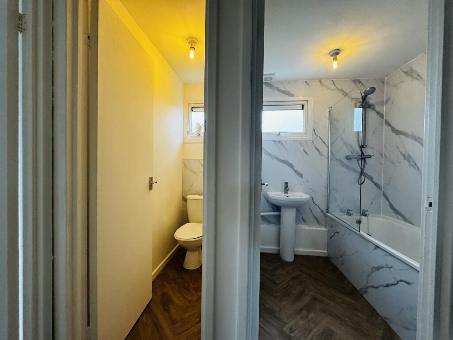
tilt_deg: -0.4
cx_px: 226
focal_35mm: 14
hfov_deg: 102.1
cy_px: 170
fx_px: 183
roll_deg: -0.6
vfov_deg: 85.7
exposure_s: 1/50
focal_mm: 2.22
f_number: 2.2
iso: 250
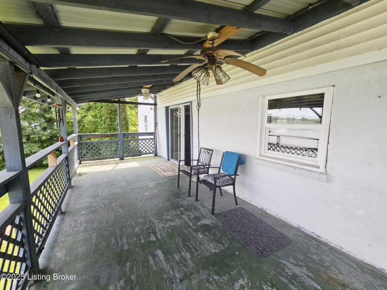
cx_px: 194
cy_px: 145
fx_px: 145
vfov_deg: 89.9
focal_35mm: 13
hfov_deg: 106.2
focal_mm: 2.2
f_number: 2.2
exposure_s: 1/370
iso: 80
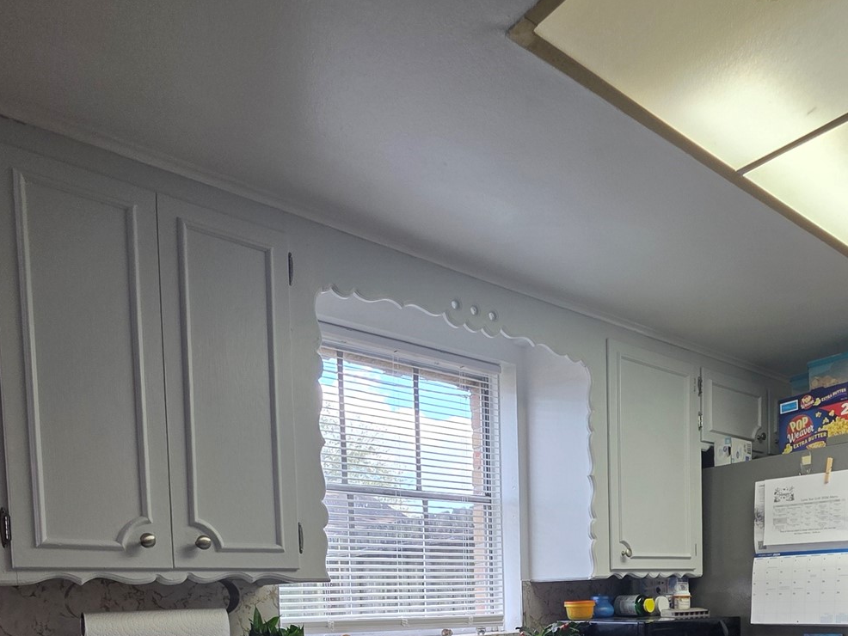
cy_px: 641
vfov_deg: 43.7
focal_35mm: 27
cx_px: 463
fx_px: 662
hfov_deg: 65.2
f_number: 1.9
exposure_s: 1/120
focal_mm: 2.2
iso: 50
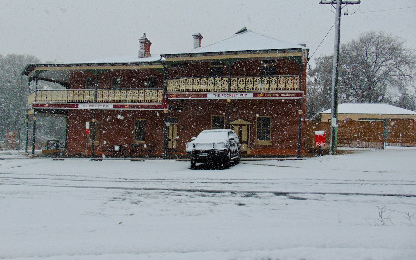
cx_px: 204
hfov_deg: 68.4
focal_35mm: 27
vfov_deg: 46.0
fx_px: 306
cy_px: 125
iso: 80
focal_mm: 4.5
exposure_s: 1/125
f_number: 3
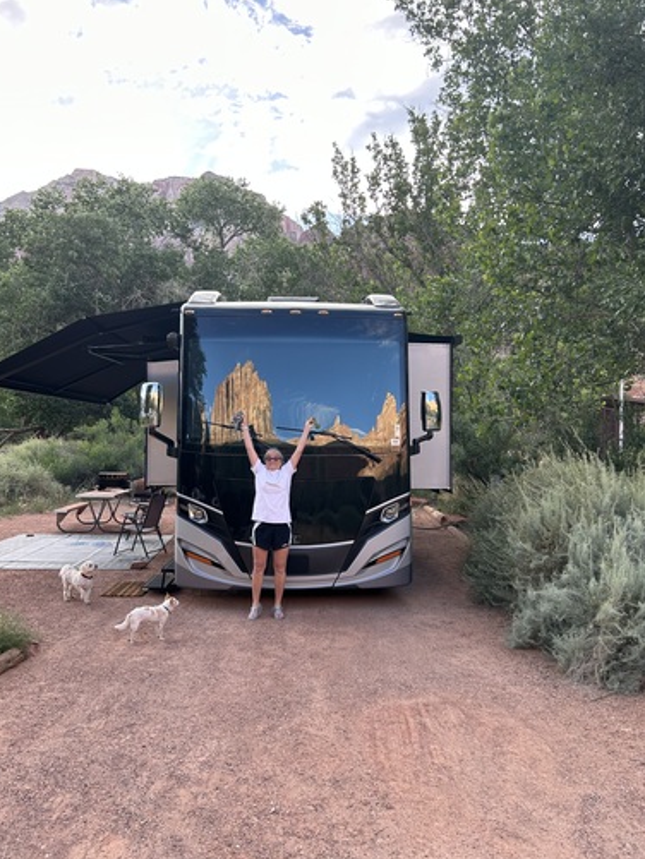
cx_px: 322
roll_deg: +0.0
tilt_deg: +3.3
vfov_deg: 65.3
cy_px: 436
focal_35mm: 27
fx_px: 671
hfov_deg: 51.4
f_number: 1.5
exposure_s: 1/397
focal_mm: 5.7
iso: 50
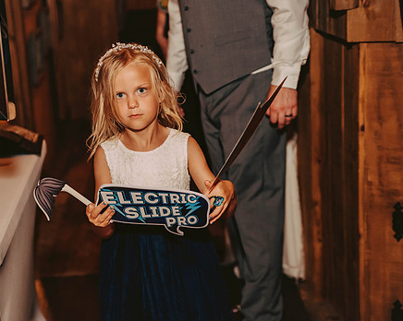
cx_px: 166
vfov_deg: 20.4
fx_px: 894
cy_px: 165
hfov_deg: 25.4
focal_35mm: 75
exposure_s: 1/125
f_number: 2.8
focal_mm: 60
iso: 1250
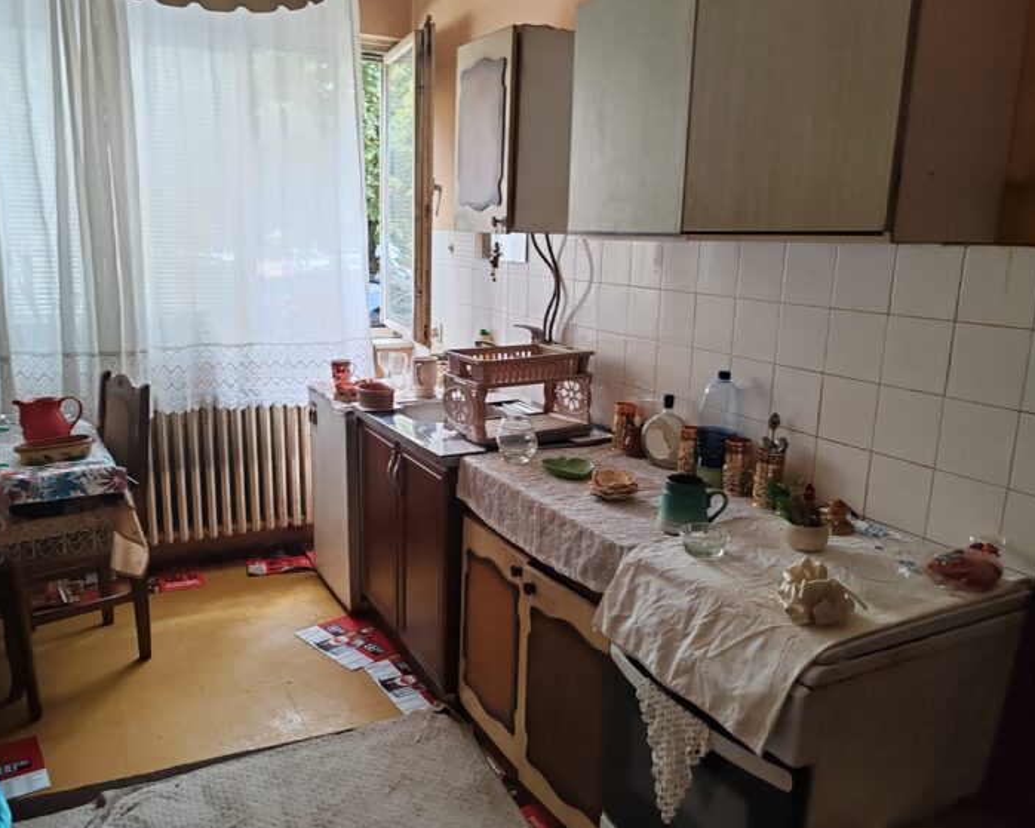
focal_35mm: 29
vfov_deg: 50.0
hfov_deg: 60.4
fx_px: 888
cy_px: 424
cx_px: 483
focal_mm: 6.12
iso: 640
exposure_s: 1/100
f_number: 1.9
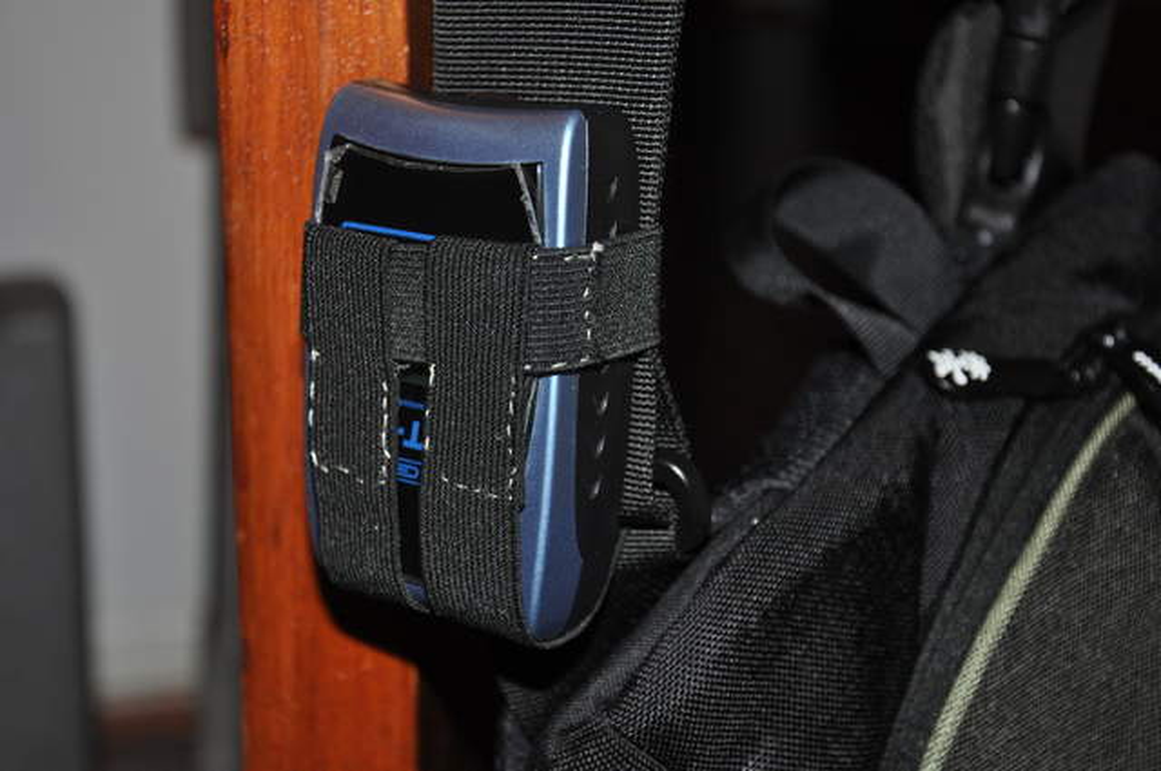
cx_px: 580
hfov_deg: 27.0
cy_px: 386
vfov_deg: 18.1
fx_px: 2416
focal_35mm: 75
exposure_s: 1/60
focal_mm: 50
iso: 800
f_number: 5
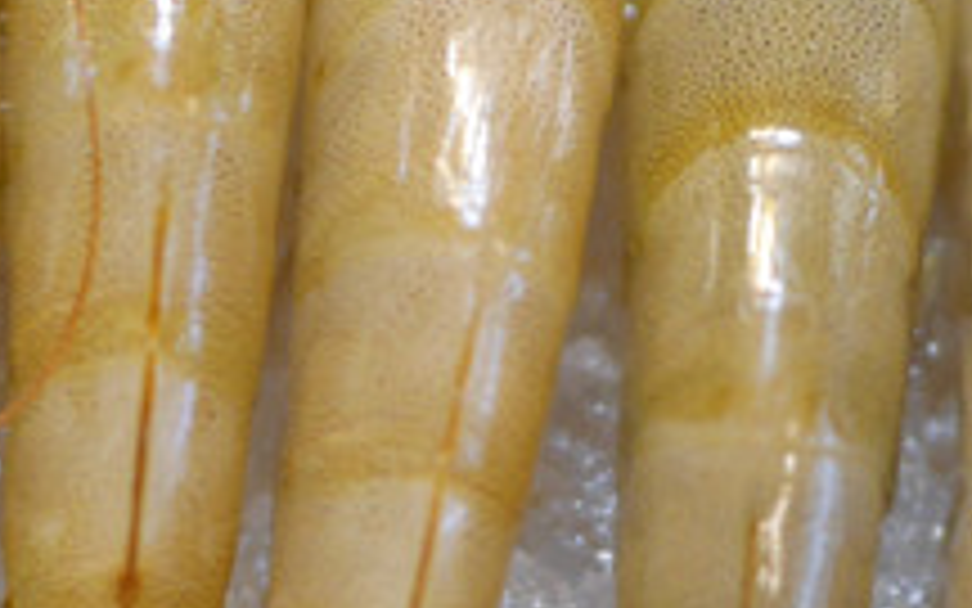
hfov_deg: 14.2
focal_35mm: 147
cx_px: 522
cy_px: 216
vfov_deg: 8.9
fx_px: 3894
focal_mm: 15
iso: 500
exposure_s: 1/60
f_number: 1.7
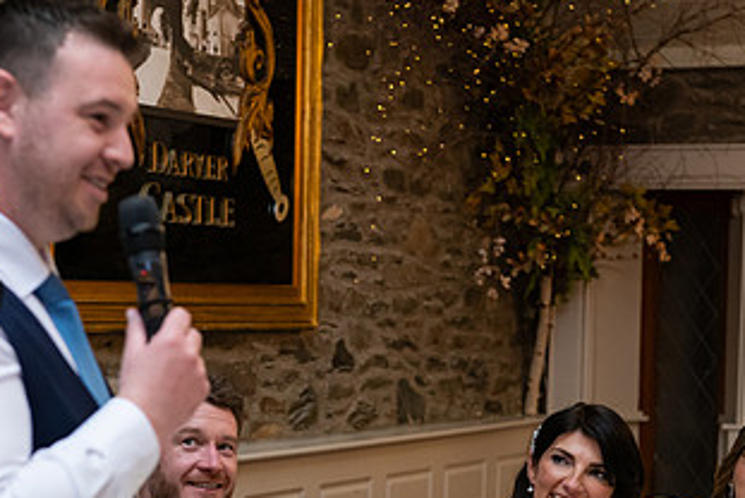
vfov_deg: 12.6
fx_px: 2237
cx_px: 333
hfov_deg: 18.9
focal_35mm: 108
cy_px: 437
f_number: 3.5
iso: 800
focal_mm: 58
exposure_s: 1/160
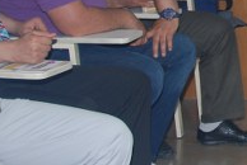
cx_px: 448
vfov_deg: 8.4
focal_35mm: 161
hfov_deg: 11.7
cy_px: -43
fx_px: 1106
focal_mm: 26
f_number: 4
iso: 200
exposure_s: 1/60
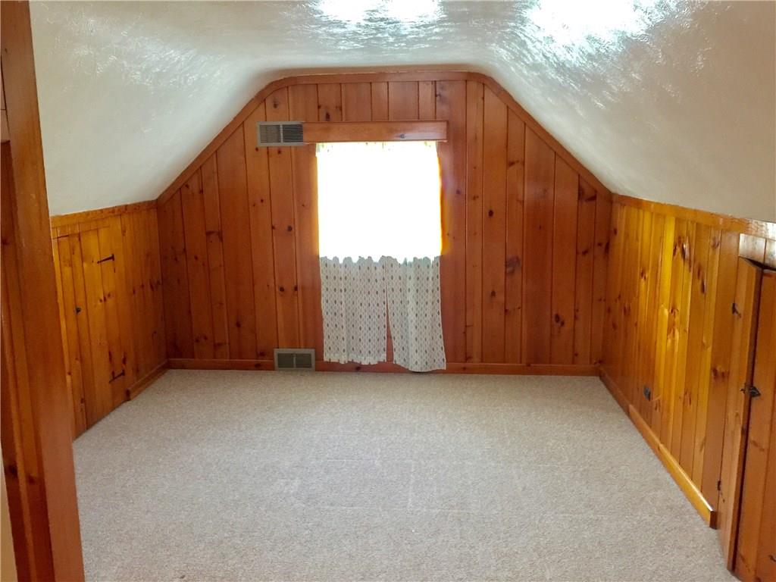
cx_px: 388
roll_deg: +0.9
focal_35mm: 29
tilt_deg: -10.8
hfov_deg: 61.7
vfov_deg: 48.2
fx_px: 650
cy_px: 291
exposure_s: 1/4
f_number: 2.2
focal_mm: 4.15
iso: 125
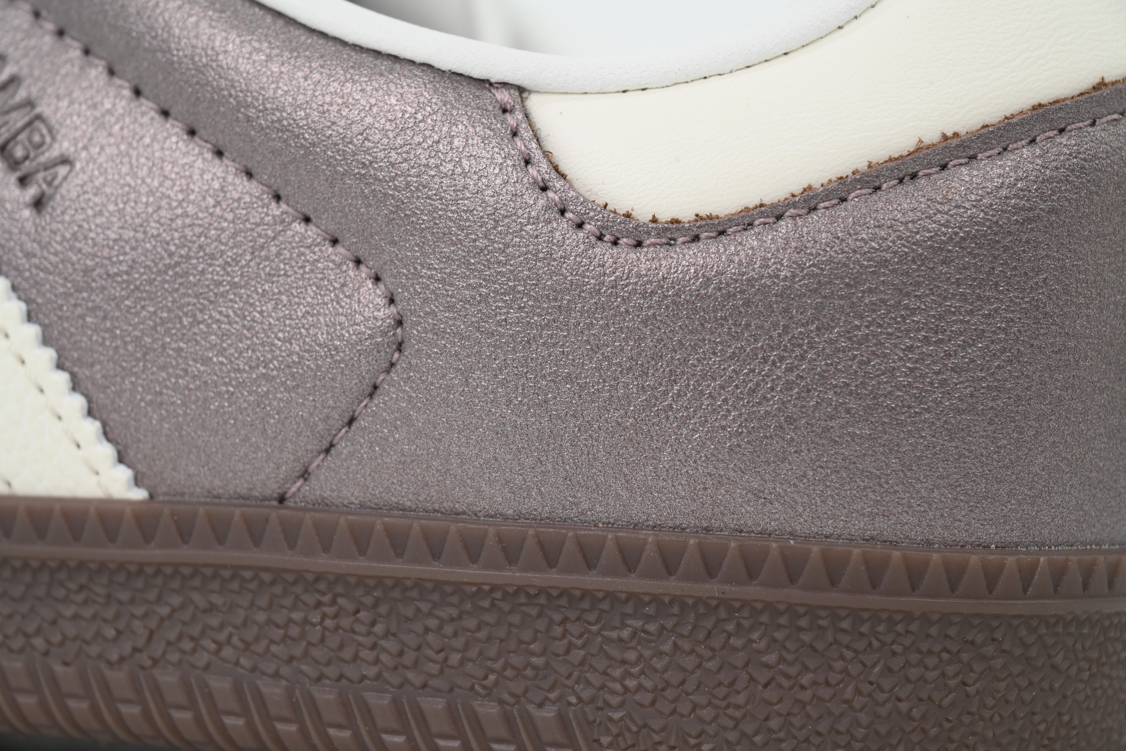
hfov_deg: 17.1
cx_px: 563
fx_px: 3753
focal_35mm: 120
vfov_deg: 11.4
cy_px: 376
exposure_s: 1/100
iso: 400
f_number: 11
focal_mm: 120
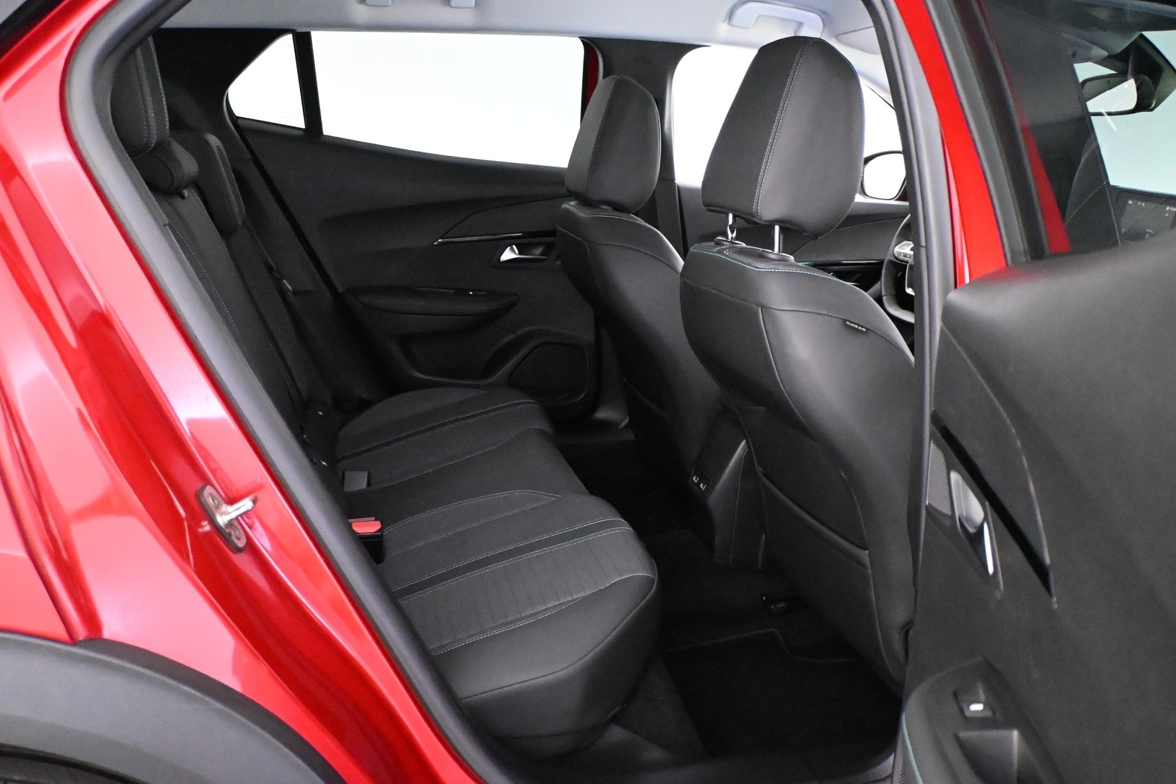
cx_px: 592
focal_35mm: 31
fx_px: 1012
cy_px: 404
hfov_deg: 60.3
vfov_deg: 42.3
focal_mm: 20
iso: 12800
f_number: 3.8
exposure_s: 1/60
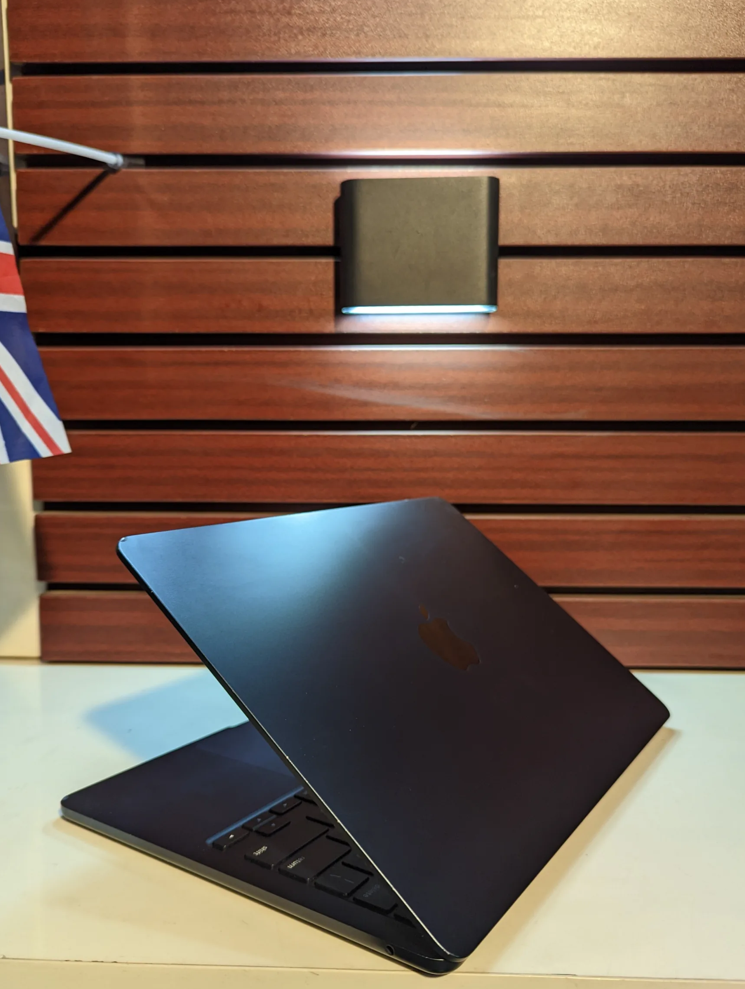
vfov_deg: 65.2
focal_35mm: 27
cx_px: 356
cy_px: 522
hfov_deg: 51.5
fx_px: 773
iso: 97
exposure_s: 1/100
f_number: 1.85
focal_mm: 6.81
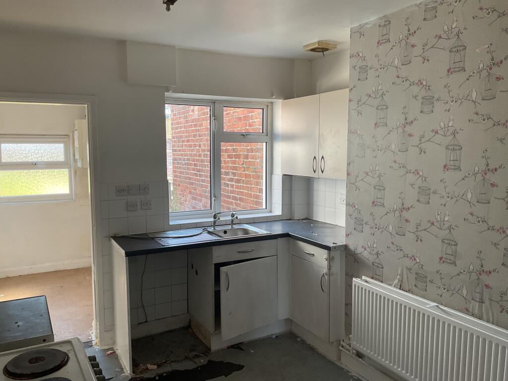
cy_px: 190
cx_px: 254
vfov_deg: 48.2
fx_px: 426
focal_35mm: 29
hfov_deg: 61.7
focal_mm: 3
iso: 32
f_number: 1.8
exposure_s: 1/60
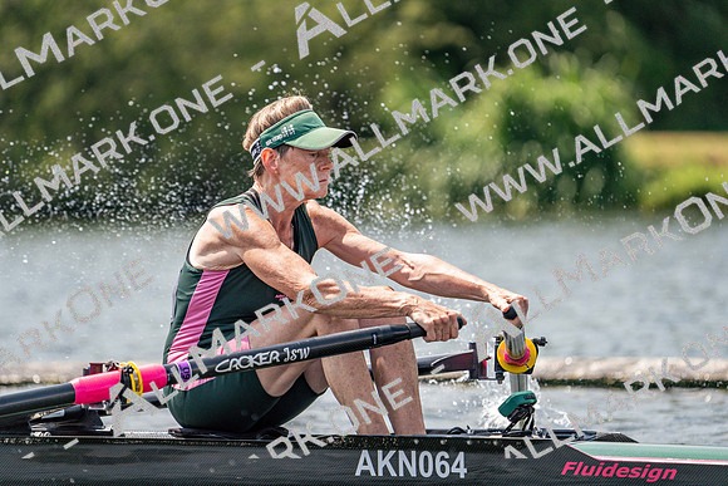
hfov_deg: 4.5
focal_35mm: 463
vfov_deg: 3.0
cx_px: 364
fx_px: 9365
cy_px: 243
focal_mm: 463
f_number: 6.3
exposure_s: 1/1600
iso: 320
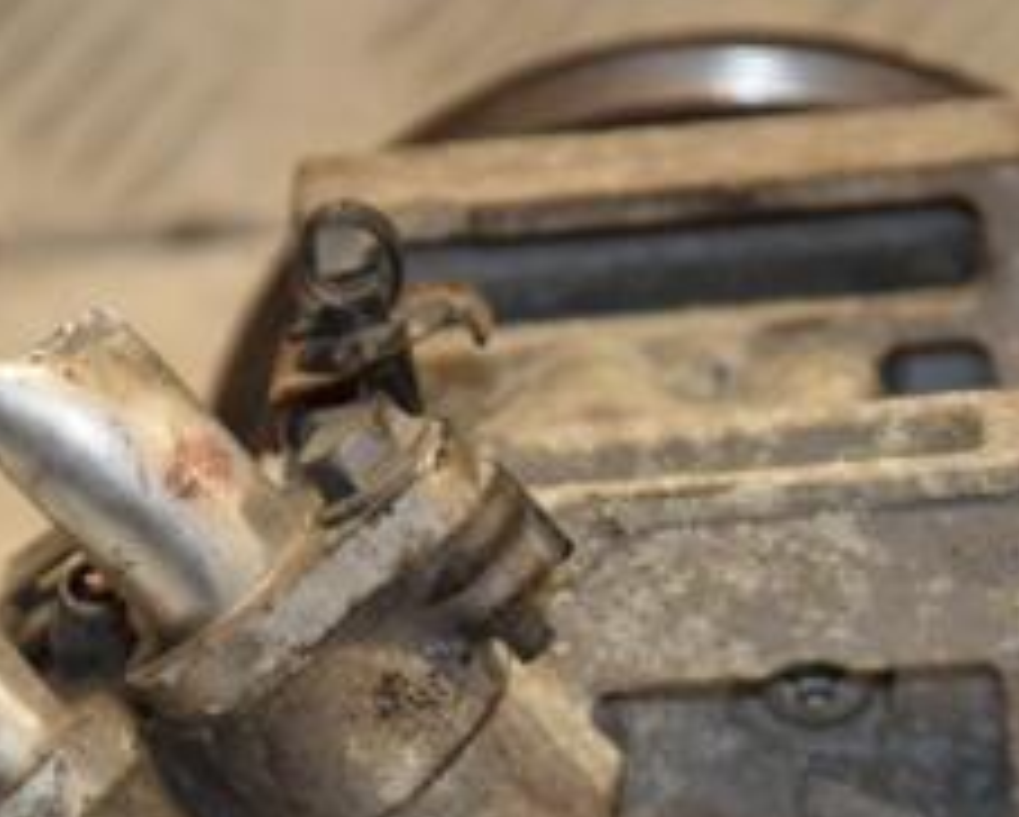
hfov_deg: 5.0
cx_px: 646
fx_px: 11779
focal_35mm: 390
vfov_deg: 4.0
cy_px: 821
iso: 800
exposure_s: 1/160
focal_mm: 105
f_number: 5.6
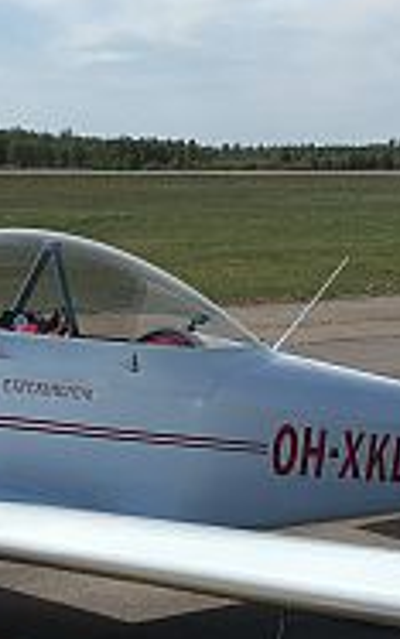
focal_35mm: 105
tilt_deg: -8.3
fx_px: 1830
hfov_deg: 12.4
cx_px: 92
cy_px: 407
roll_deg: -0.3
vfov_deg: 19.8
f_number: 2.2
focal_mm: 4.15
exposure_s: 1/2079
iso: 25
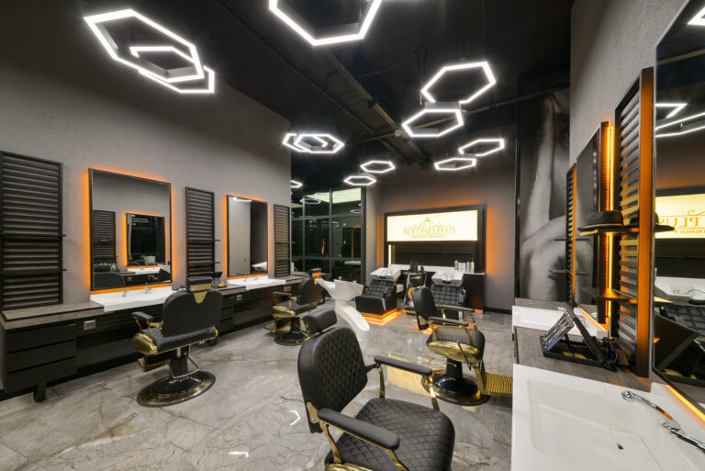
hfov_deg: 112.6
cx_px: 352
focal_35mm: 12
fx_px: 235
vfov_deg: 90.1
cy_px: 236
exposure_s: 1/6
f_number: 13
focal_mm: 12
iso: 250
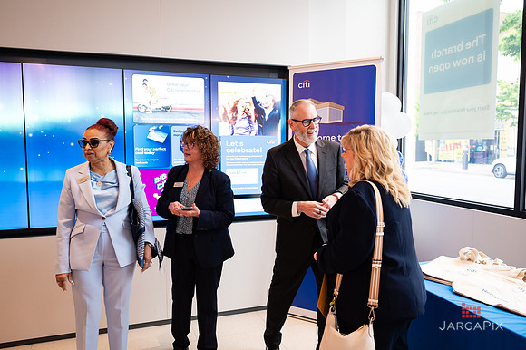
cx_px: 263
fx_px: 406
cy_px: 175
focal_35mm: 28
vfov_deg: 46.6
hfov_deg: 65.8
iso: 1000
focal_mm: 27
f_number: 3.2
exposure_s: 1/200
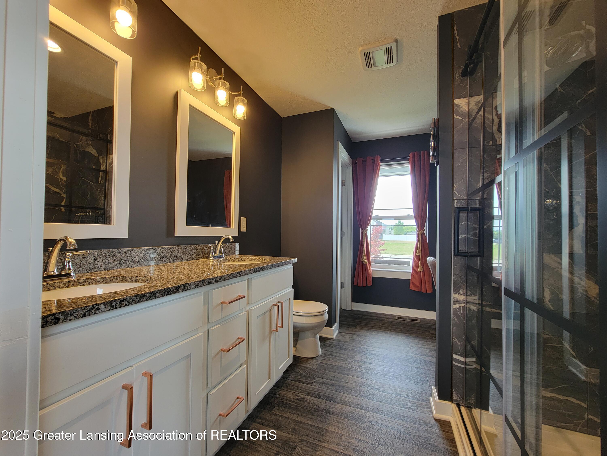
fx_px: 228
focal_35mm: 13
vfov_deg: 89.9
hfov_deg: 106.2
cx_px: 304
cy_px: 228
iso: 100
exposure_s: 1/60
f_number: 2.2
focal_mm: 2.2
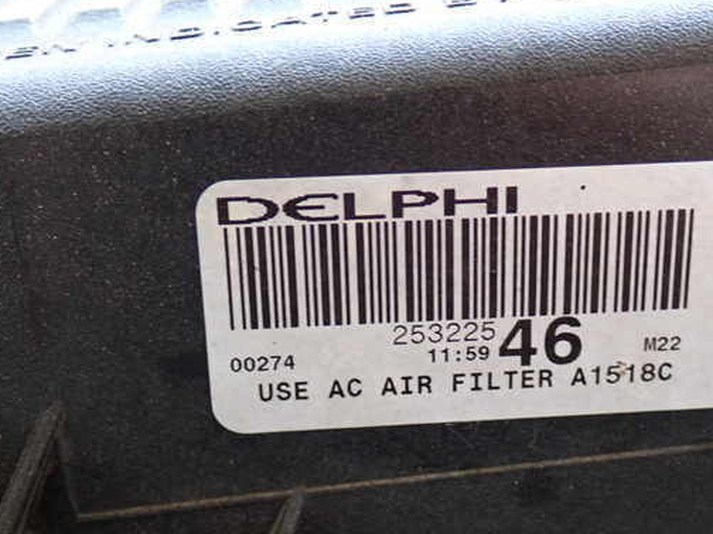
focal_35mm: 56
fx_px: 1153
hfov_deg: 34.3
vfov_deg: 26.1
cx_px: 403
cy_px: 275
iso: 200
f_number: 3.1
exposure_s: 1/50
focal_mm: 8.4
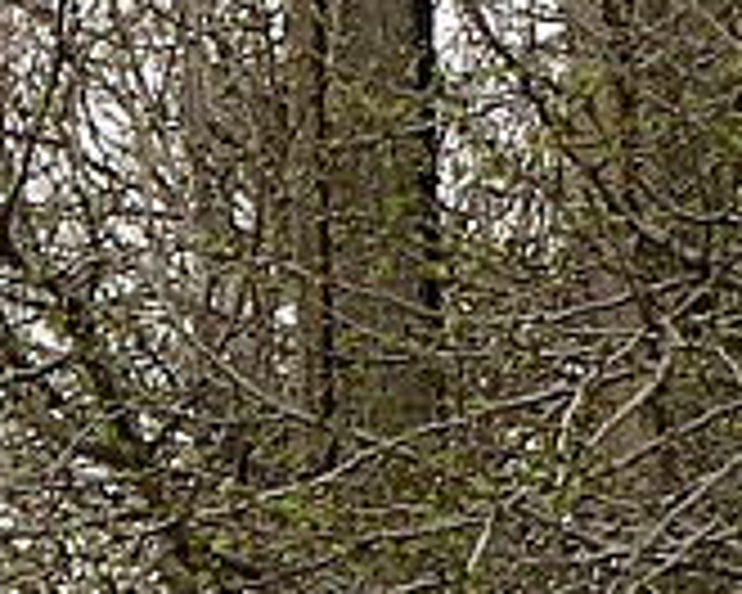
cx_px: -935
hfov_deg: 6.7
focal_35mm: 275
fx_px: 6039
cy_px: 1359
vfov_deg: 5.5
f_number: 2.2
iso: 25
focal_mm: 4.15
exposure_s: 1/793
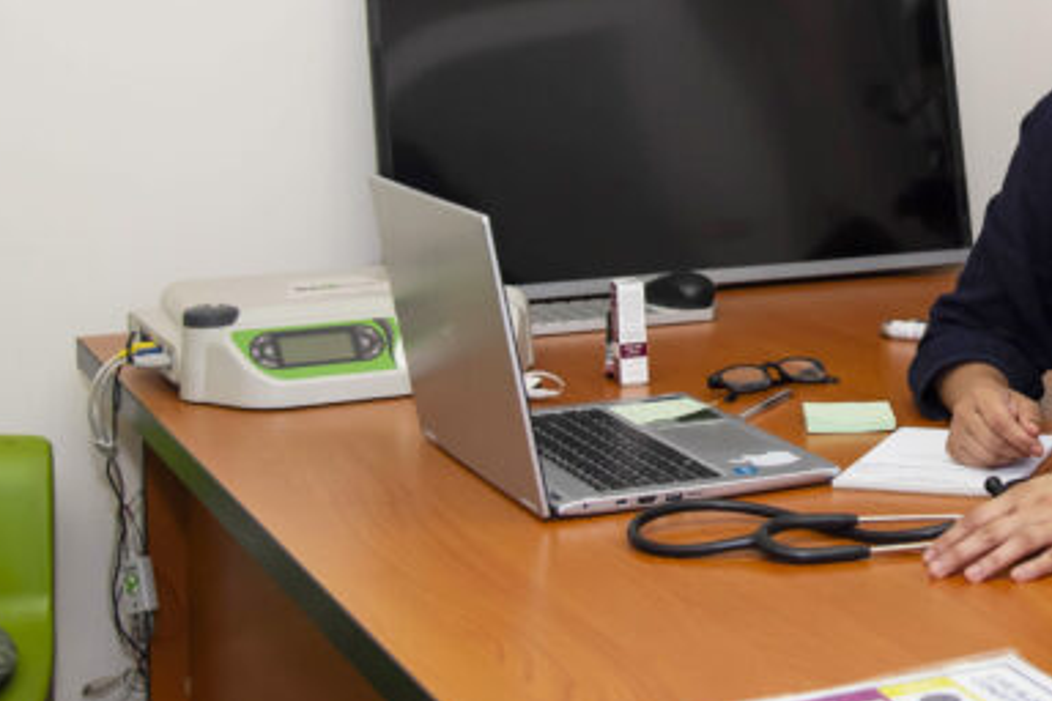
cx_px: 920
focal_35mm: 80
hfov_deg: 24.7
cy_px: -10
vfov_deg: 16.7
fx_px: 2338
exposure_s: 1/320
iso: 500
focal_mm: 30
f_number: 4
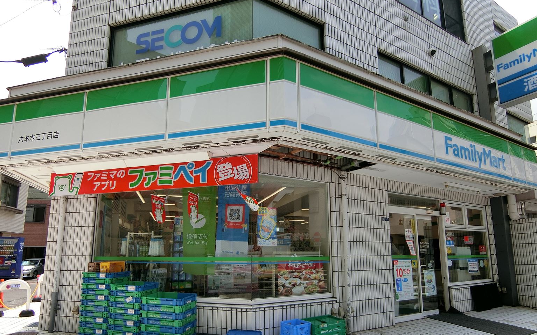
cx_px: 268
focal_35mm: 21
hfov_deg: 82.3
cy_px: 207
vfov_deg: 56.7
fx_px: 307
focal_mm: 4.06
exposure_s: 1/160
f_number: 6.9
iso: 80
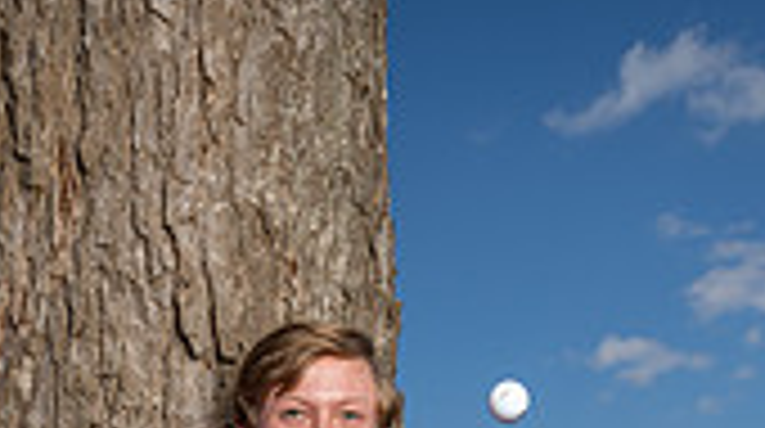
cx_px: 252
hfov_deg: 28.1
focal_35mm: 75
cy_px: 960
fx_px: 1519
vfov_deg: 13.0
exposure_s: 1/250
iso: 50
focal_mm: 27
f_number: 8
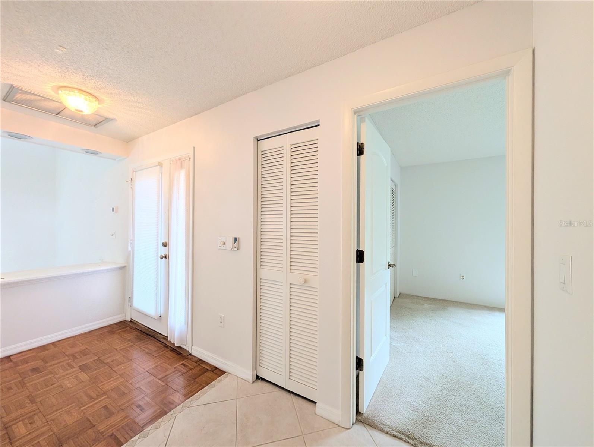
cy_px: 224
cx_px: 297
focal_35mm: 12
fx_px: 206
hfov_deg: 110.5
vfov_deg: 94.6
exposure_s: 1/120
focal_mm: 2.02
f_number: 1.7
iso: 156
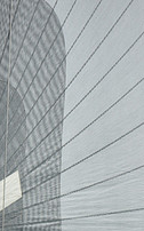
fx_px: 2767
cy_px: 322
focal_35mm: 440
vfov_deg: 4.8
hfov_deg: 3.0
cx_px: 50
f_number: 5
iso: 250
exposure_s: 1/640
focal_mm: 150
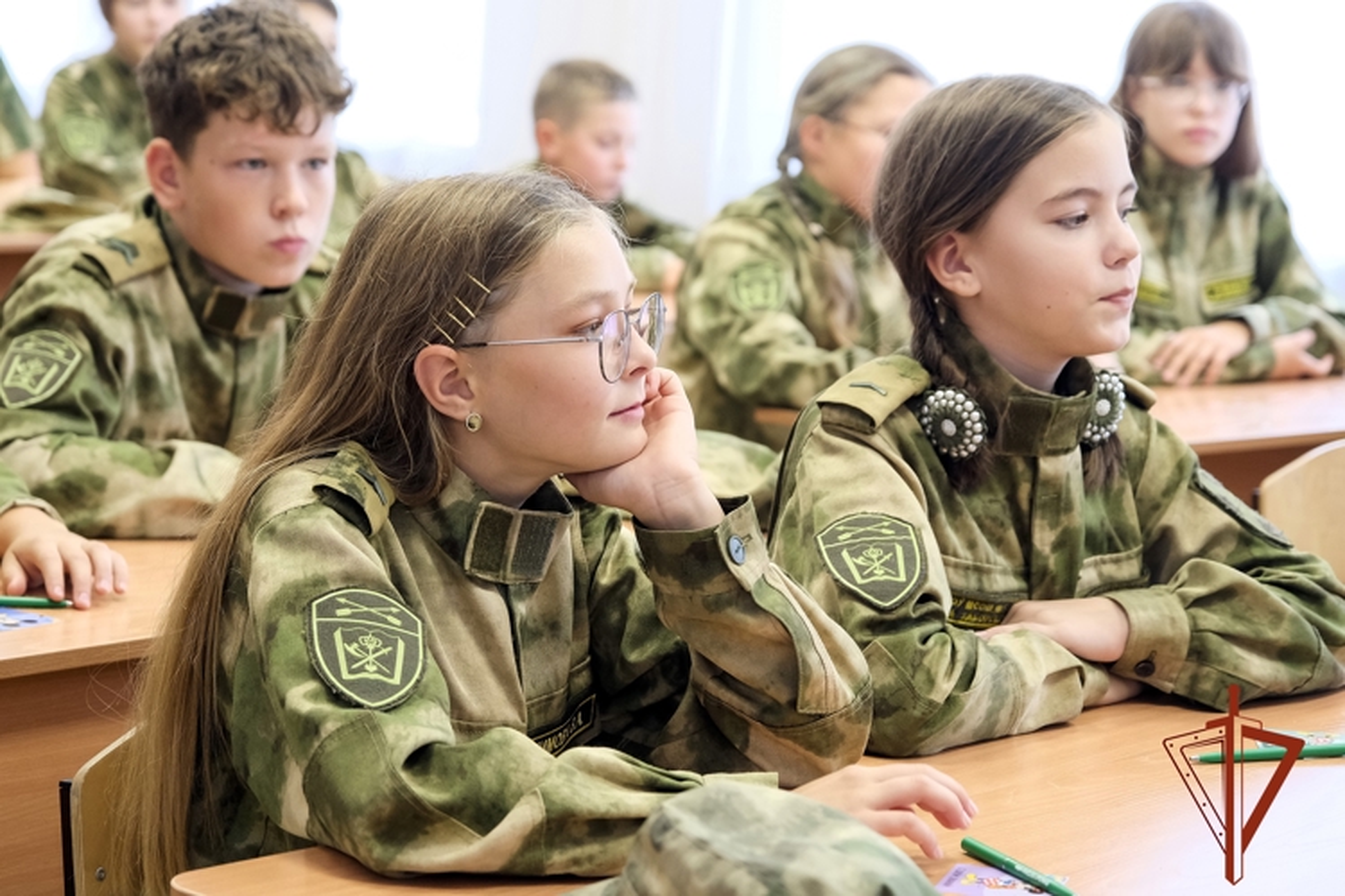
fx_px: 3288
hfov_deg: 23.1
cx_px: 672
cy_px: 448
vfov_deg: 15.5
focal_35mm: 88
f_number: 4
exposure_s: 1/85
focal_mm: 58.6
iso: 2000
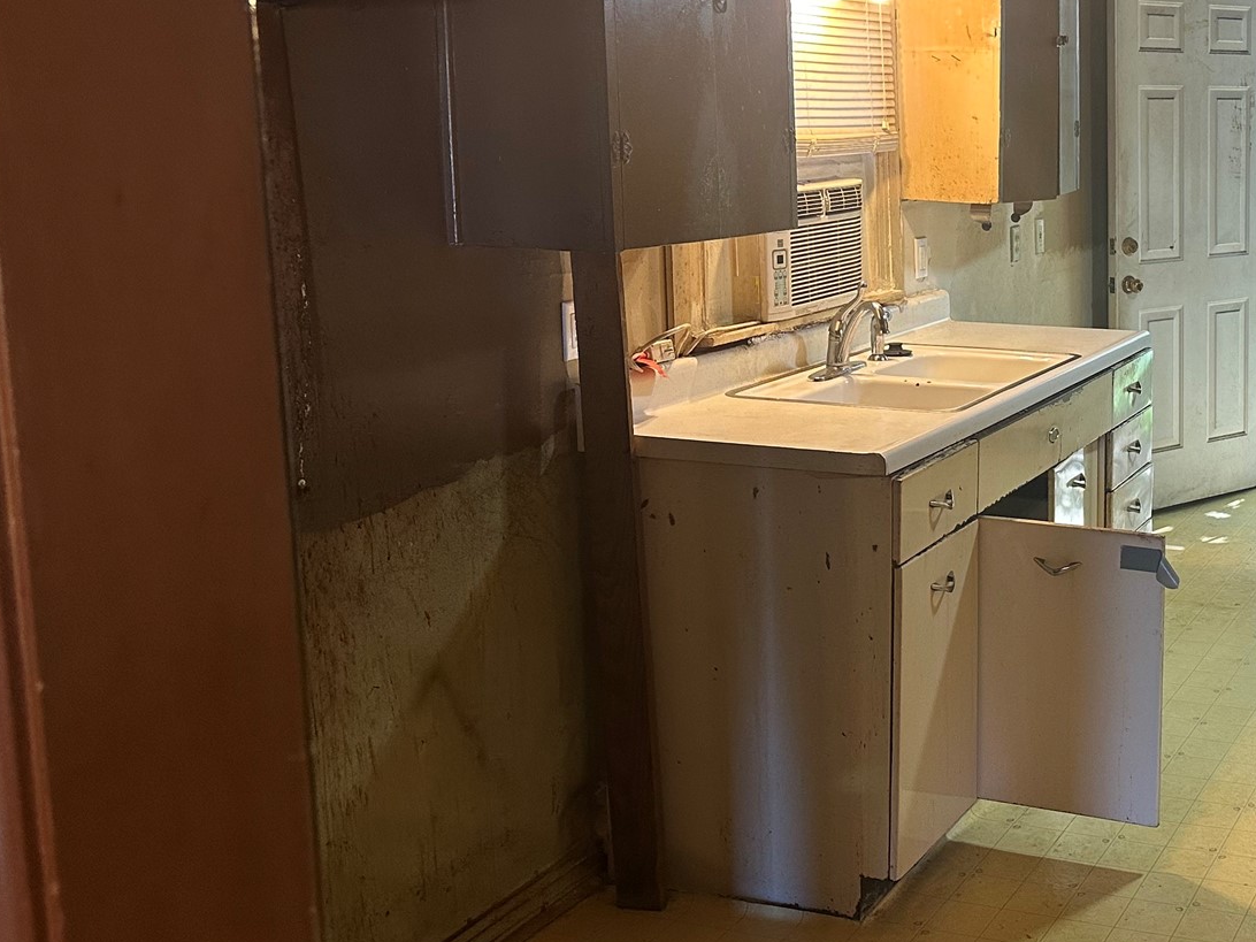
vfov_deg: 32.0
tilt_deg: -7.8
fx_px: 1633
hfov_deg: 38.7
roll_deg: +1.0
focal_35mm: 45
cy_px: 331
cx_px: 1166
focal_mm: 6.86
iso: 250
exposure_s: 1/60
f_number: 1.78
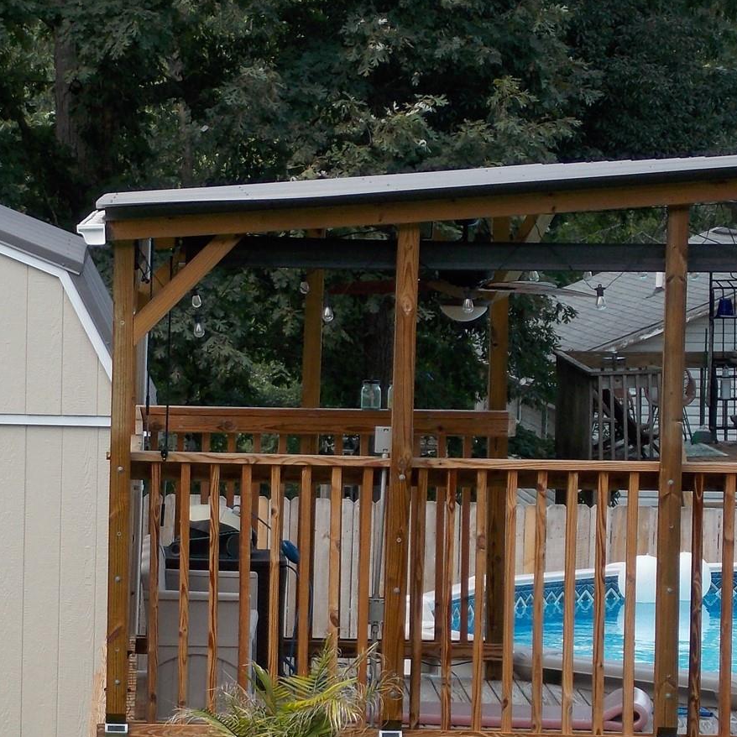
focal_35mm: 200
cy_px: 546
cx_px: 132
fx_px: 4818
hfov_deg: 8.7
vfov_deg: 8.7
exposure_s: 1/100
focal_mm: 17.2
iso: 80
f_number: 4.6
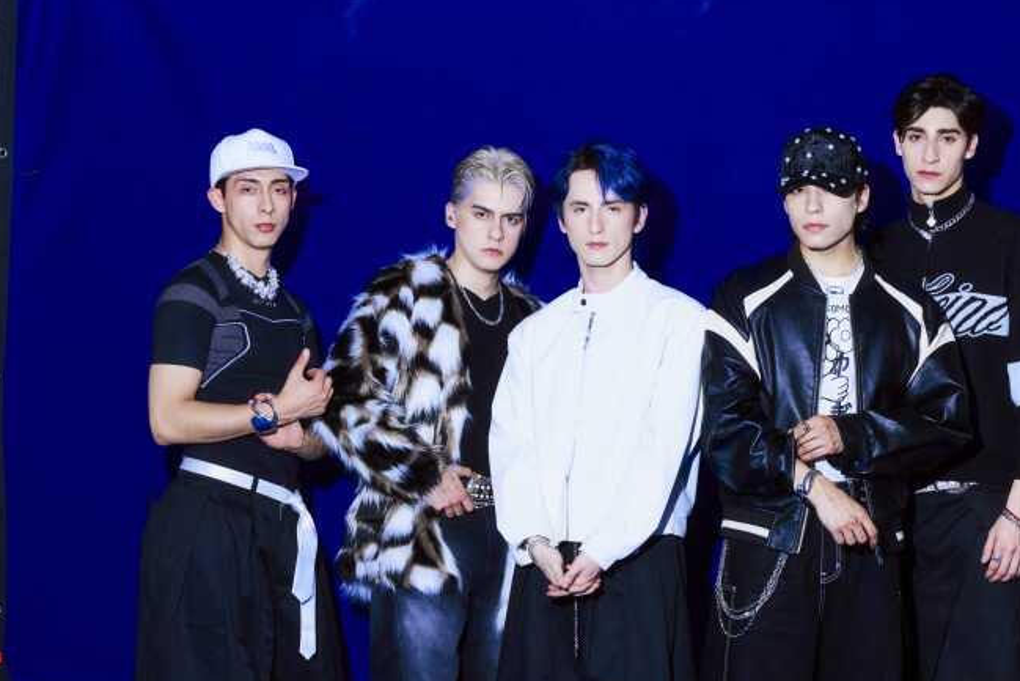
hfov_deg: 24.3
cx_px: 709
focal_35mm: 83
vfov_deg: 16.4
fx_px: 2357
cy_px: 493
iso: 800
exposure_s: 1/160
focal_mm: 49.1
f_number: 6.3
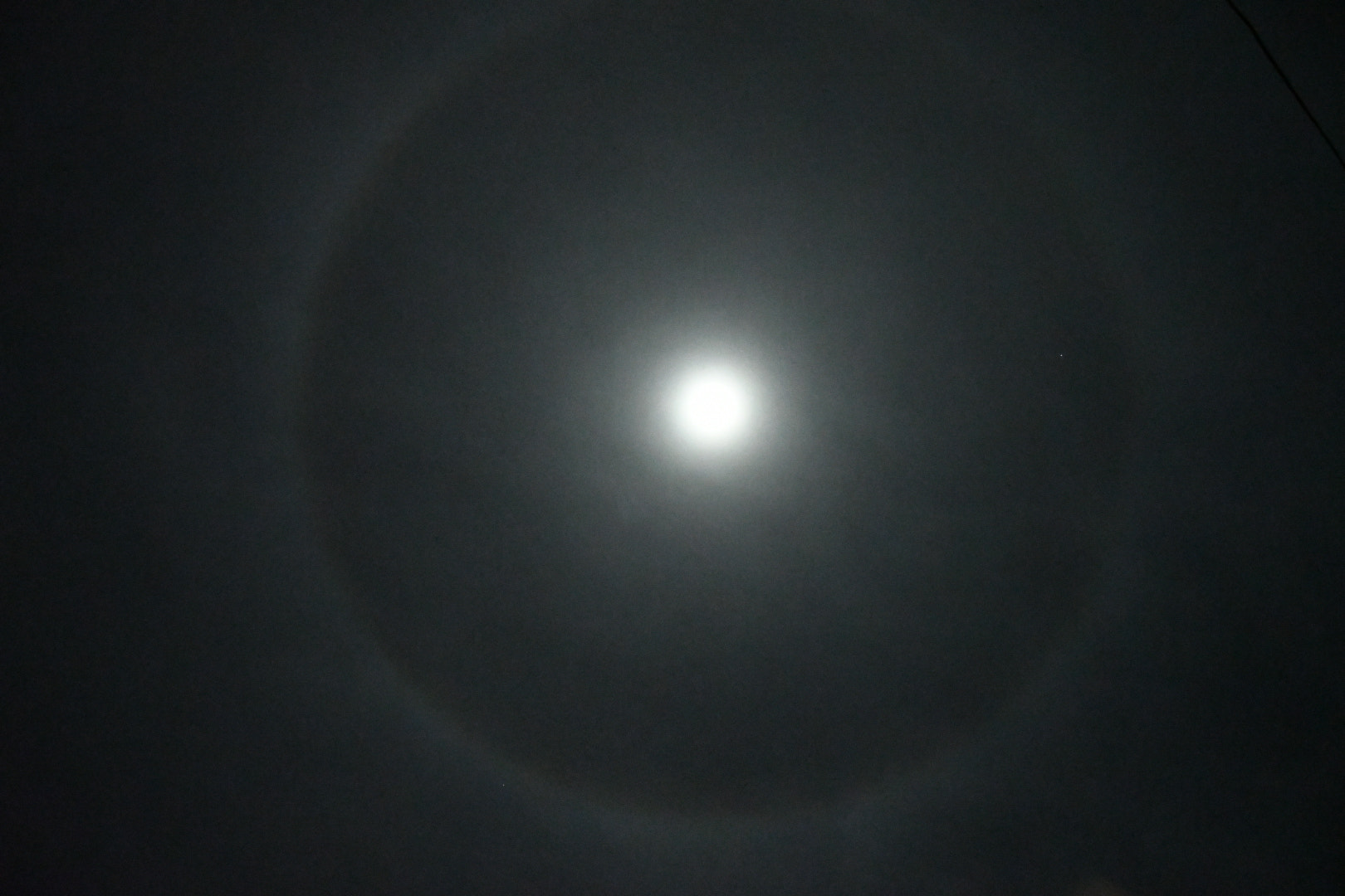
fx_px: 1009
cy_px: 448
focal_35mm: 27
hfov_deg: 67.4
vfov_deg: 47.9
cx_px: 672
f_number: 5
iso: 20000
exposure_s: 1/20
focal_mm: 18
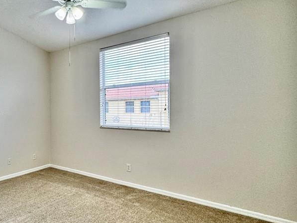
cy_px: 111
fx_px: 206
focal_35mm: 24
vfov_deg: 56.8
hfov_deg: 67.2
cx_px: 76
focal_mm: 2.22
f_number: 2.2
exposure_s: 1/120
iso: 80
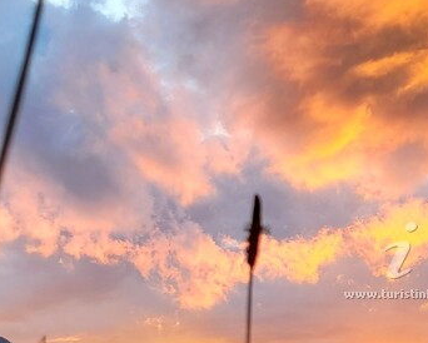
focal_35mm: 76
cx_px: 375
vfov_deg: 20.1
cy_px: 234
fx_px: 963
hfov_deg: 24.4
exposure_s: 1/125
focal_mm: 5
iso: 40
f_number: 1.8
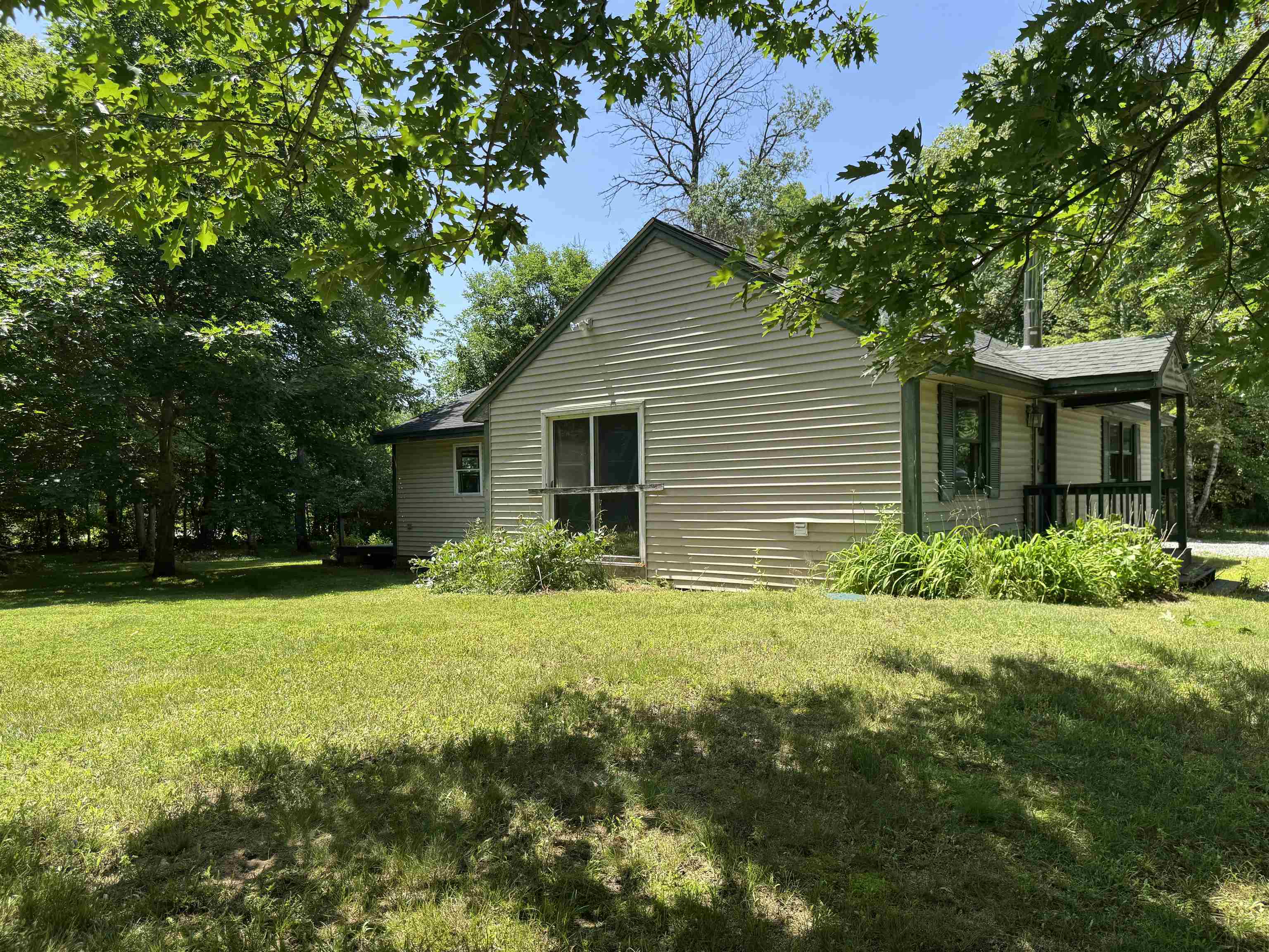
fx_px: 880
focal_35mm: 24
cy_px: 476
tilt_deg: -0.5
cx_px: 634
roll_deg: +0.1
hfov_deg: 71.6
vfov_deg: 56.8
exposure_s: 1/1678
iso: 80
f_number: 1.78
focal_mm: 6.76
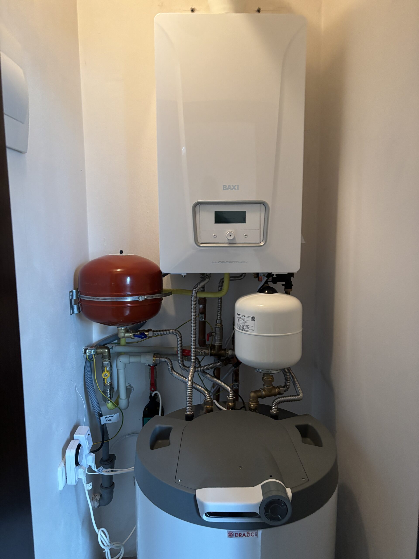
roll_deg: -0.4
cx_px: 210
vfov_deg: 67.3
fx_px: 420
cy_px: 280
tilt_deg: -0.5
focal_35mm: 26
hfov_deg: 53.1
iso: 500
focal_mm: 5.96
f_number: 1.6
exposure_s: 1/50
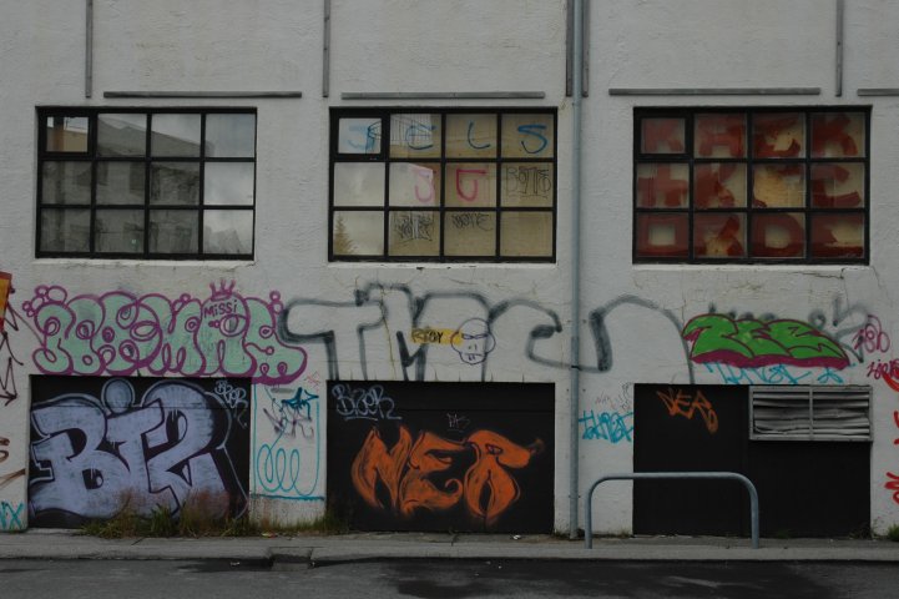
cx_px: 450
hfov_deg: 42.3
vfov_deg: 28.9
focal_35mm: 46
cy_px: 300
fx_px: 1161
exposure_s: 1/125
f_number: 10
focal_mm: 31
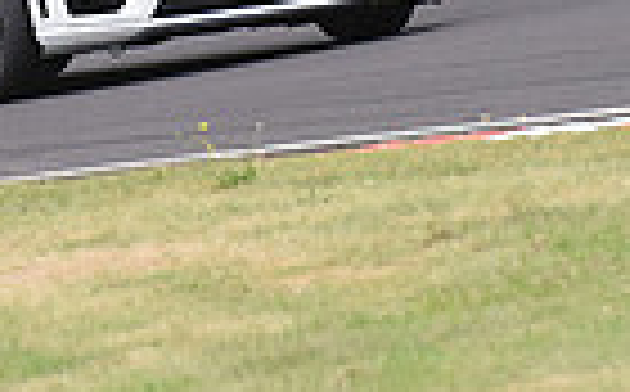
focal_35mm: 1692
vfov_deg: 0.8
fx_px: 29004
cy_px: -354
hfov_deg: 1.2
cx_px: 104
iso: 1800
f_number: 5.6
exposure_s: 1/1000
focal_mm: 400
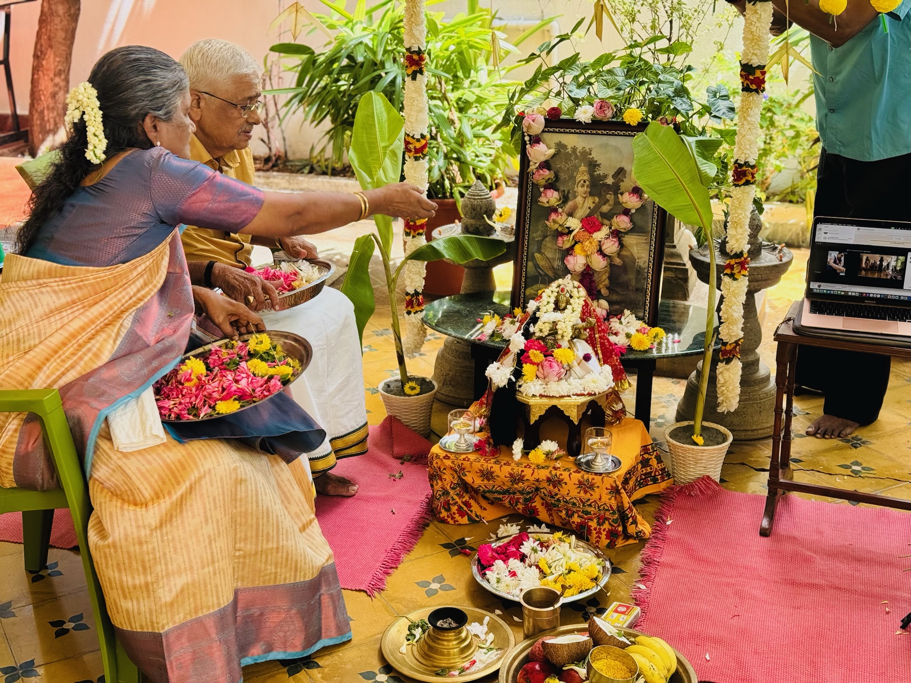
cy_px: 342
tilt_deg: -20.2
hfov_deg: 39.7
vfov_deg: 30.3
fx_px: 1263
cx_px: 456
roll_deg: +0.8
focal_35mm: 48
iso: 64
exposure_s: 1/171
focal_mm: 6.76
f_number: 1.78
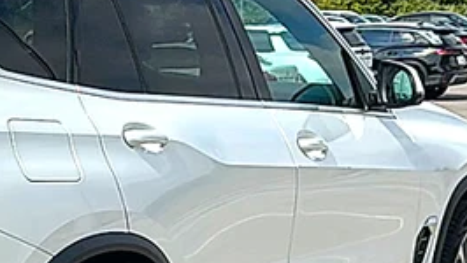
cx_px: -21
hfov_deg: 19.0
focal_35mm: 109
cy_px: 224
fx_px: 1351
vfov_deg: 11.1
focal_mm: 6.86
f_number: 1.78
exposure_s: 1/6667
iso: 80
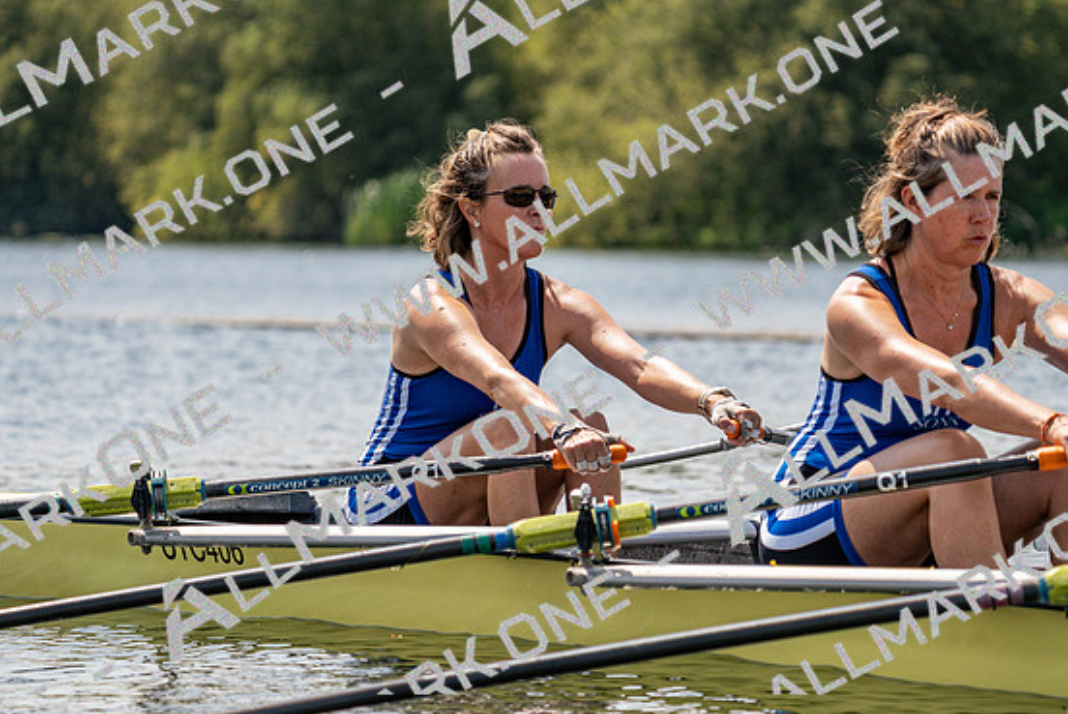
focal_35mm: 210
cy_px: 363
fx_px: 6235
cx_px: 555
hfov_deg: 9.8
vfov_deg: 6.6
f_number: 5.6
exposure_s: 1/1600
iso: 200
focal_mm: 200
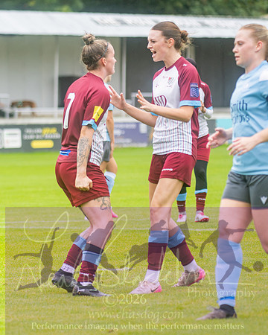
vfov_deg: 6.9
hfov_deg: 5.5
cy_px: 185
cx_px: 12
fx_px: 2769
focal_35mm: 279
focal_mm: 120
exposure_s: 1/1600
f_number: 2.8
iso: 450
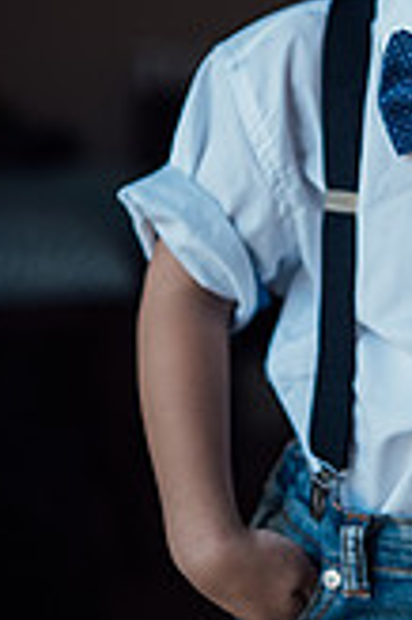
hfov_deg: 13.8
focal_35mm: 96
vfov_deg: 21.2
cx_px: 484
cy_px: 204
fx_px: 1651
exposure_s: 1/400
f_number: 1.4
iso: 125
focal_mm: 35
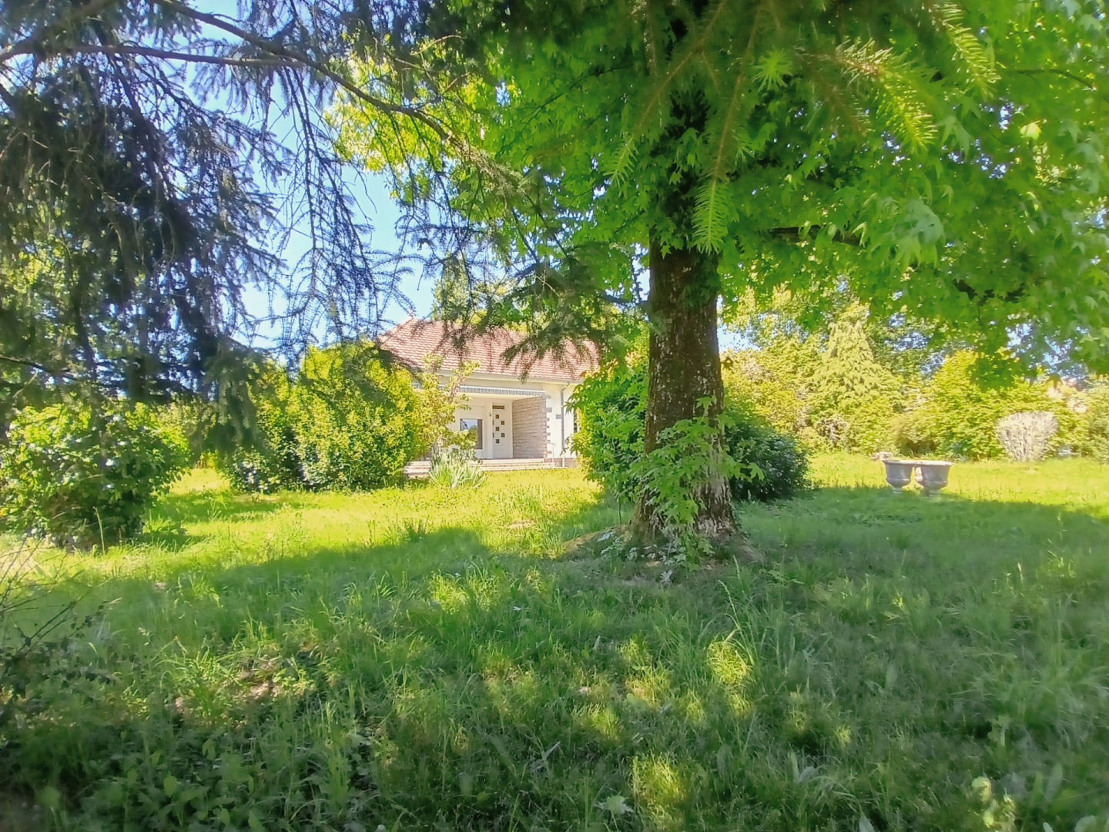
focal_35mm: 17
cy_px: 416
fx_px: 545
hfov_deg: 91.0
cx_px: 554
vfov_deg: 74.7
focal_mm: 1.4
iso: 50
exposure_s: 1/114
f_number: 2.2
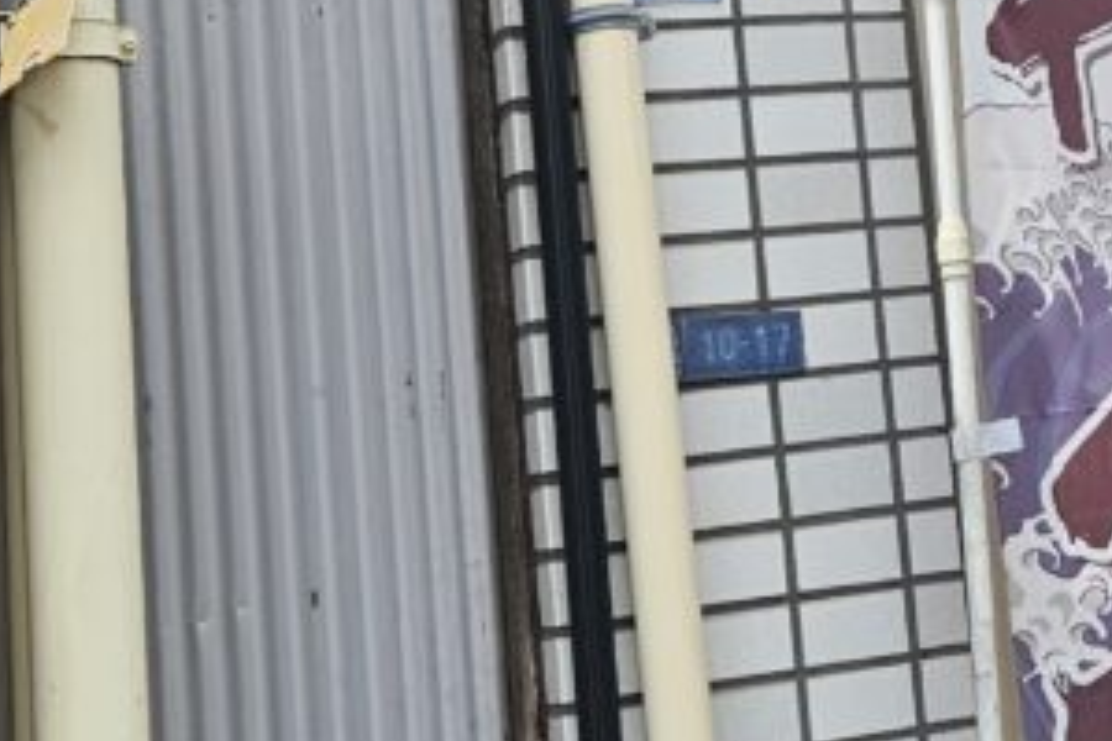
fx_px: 3150
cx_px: 1245
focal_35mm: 102
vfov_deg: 13.2
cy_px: -59
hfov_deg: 19.1
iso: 64
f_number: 1.8
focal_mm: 5.4
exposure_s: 1/2000
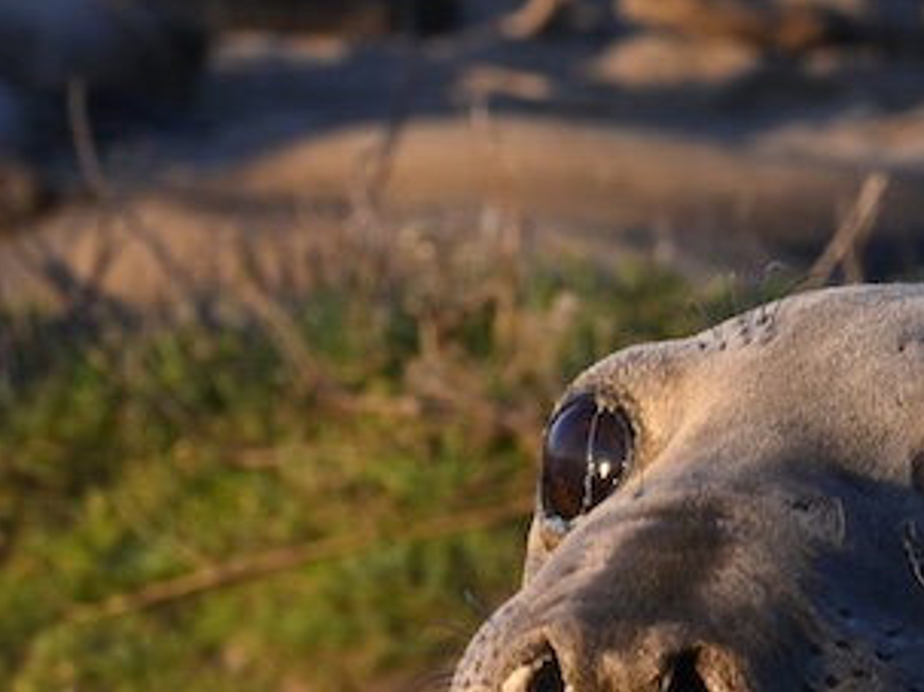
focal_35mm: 579
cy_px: 587
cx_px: 598
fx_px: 15449
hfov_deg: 3.4
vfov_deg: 2.6
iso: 3200
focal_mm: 240
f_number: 22
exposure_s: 1/250
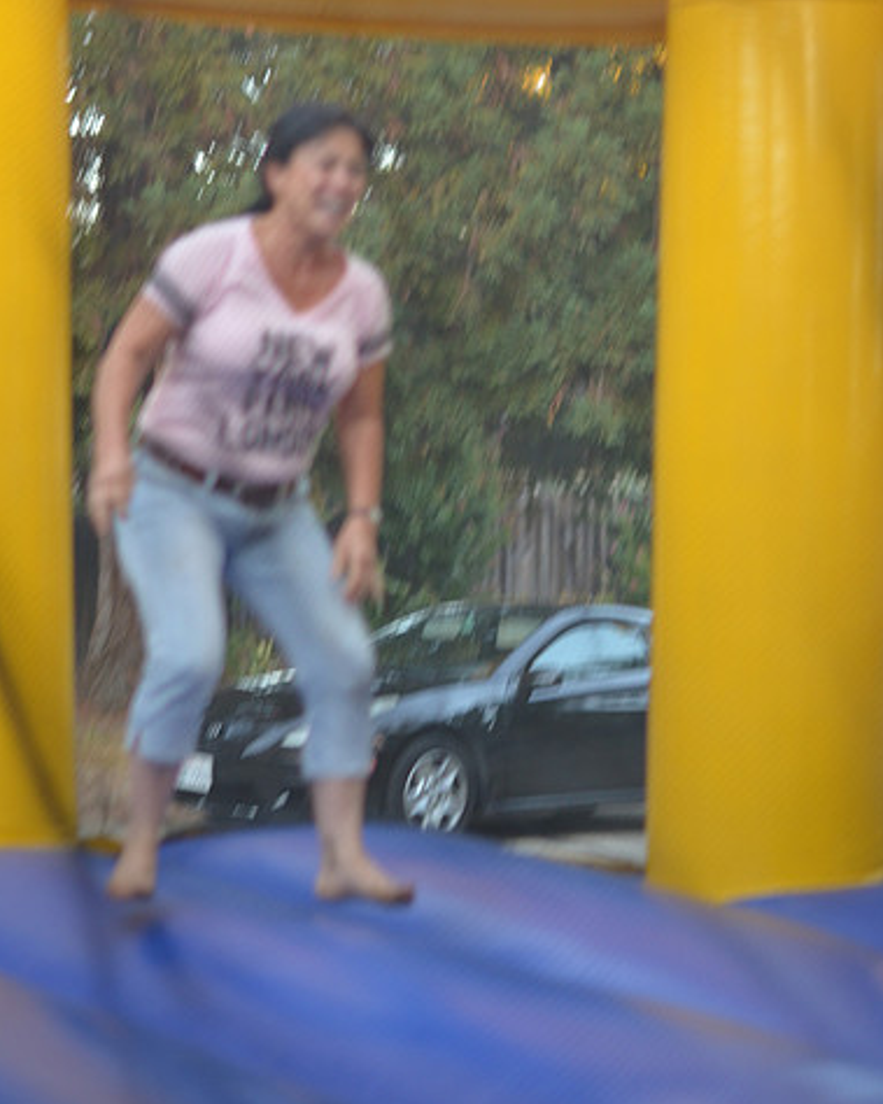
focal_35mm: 86
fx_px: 2810
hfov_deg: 17.9
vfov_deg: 22.2
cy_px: 540
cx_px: 445
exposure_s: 1/200
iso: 400
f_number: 1.4
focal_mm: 50
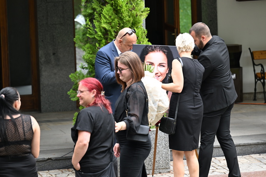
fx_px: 1367
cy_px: 88
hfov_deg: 11.1
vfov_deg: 7.4
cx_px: 133
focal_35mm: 185
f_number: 5
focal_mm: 185
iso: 1000
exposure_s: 1/800
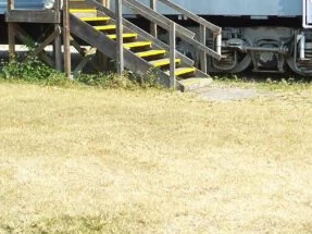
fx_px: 892
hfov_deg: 19.8
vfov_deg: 14.7
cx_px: 149
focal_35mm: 99
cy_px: 10
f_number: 2.8
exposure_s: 1/400
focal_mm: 7.8
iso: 64
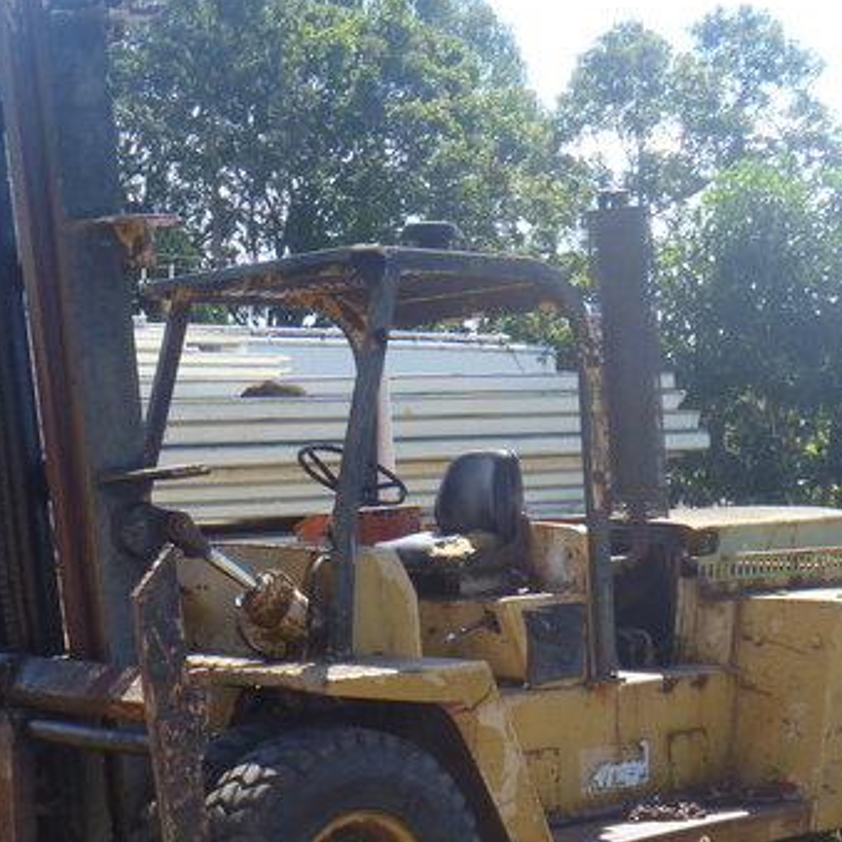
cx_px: 184
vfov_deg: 23.4
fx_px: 2009
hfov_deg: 23.4
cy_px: 633
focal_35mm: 73
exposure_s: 1/250
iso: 80
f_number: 3.5
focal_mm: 6.3
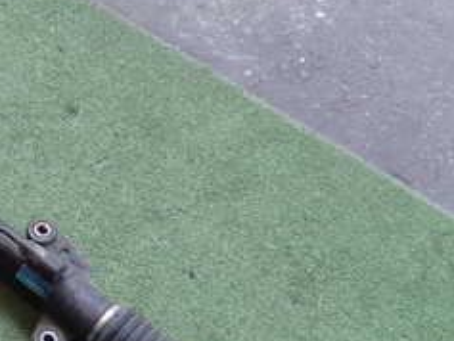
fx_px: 997
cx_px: 21
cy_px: 268
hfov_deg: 24.7
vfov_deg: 19.2
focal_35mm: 76
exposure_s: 1/100
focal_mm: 5.4
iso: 200
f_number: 2.3
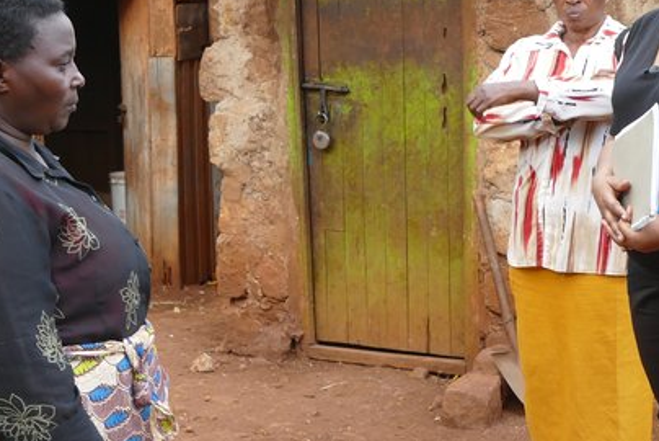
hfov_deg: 26.2
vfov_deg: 18.0
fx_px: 1392
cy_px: 200
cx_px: 512
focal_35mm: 76
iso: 250
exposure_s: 1/80
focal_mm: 11.1
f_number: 3.5
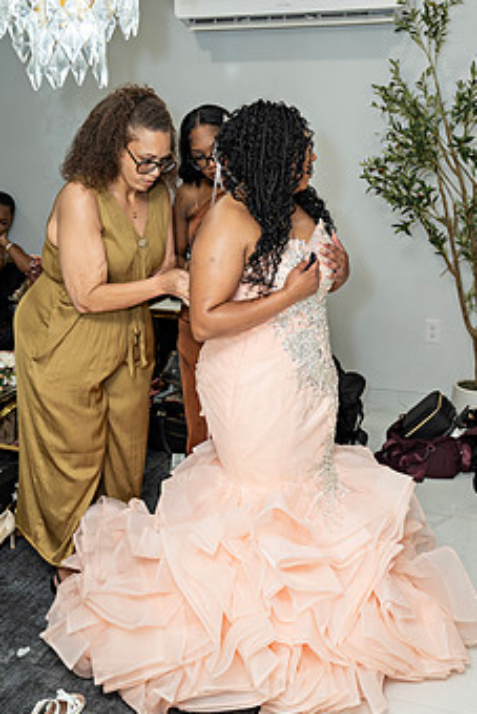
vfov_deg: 43.5
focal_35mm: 45
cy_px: 302
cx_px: 225
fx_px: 893
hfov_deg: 29.9
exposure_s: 1/160
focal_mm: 34
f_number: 4.5
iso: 640
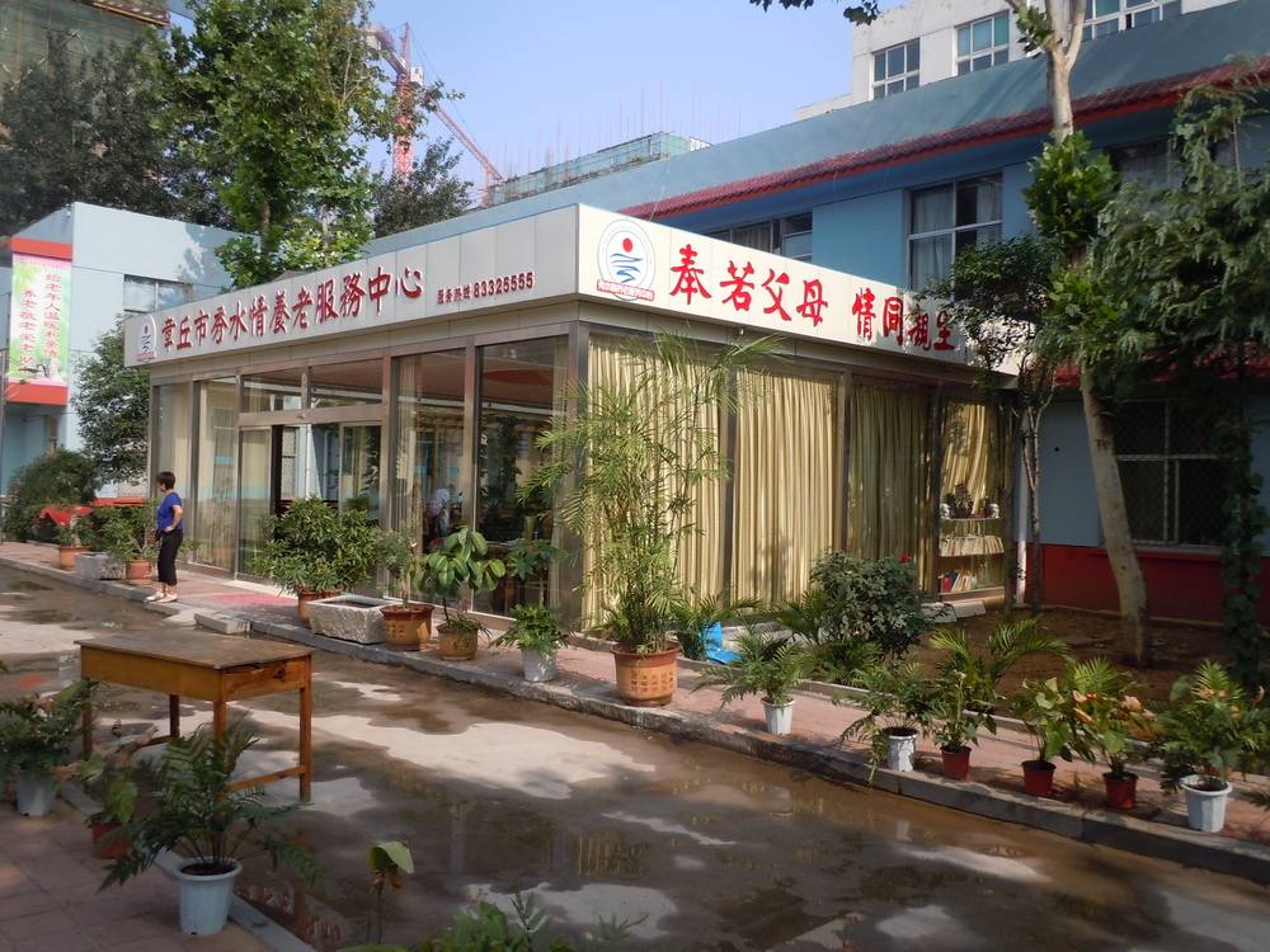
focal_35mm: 28
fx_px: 1027
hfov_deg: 63.4
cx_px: 635
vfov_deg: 49.7
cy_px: 476
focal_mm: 5
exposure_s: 1/500
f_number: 3.7
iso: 100
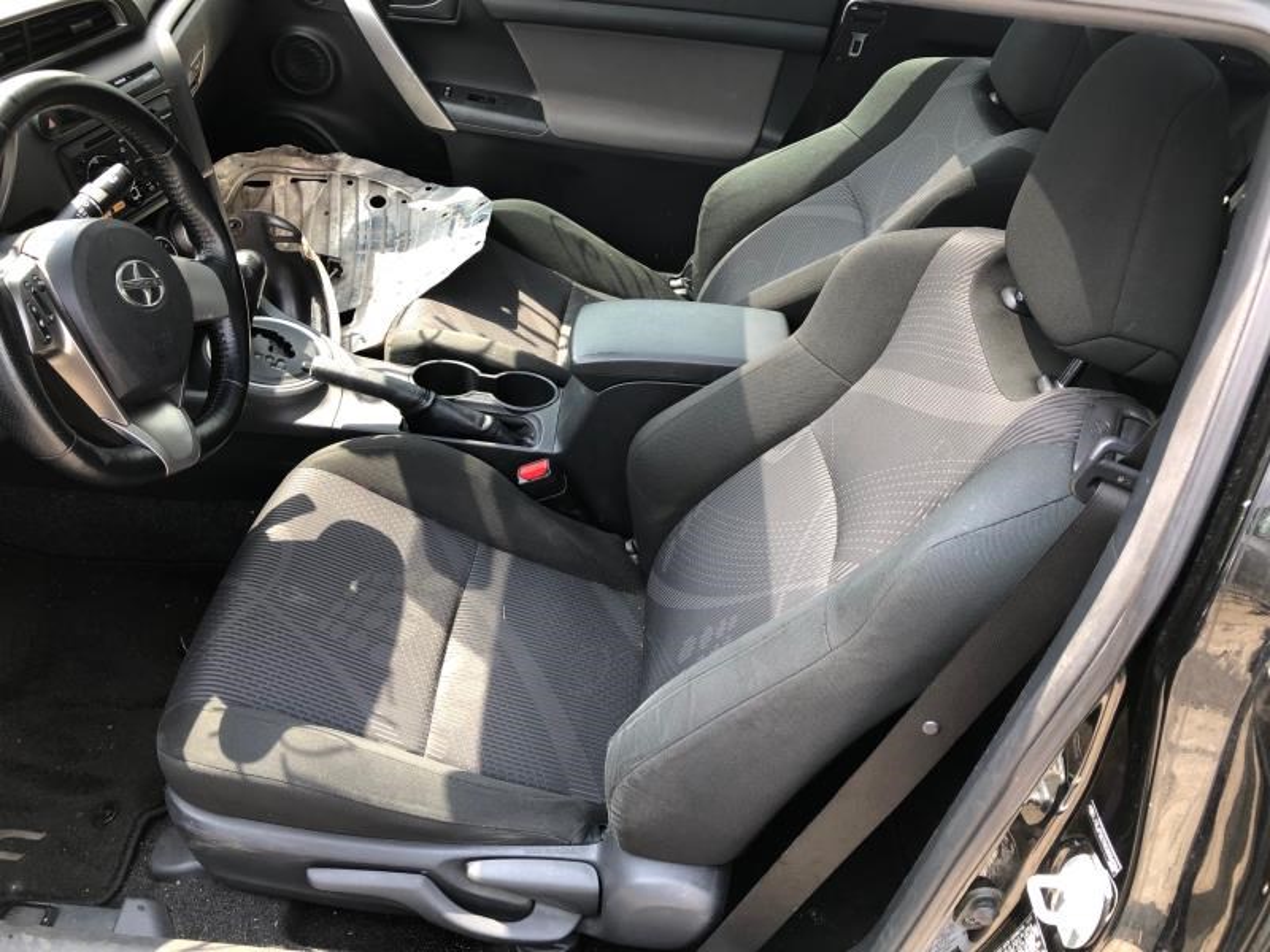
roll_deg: -8.3
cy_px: 476
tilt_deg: -38.1
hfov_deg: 63.4
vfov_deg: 49.7
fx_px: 1027
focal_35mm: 28
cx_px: 635
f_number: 1.8
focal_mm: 4
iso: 25
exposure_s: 1/120
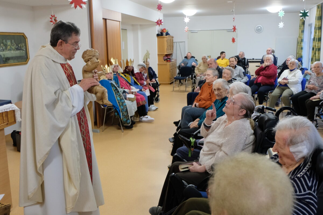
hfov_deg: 53.1
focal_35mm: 36
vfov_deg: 36.9
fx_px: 323
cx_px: 162
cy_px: 108
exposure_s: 1/60
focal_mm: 24.3
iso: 2000
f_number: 4.2
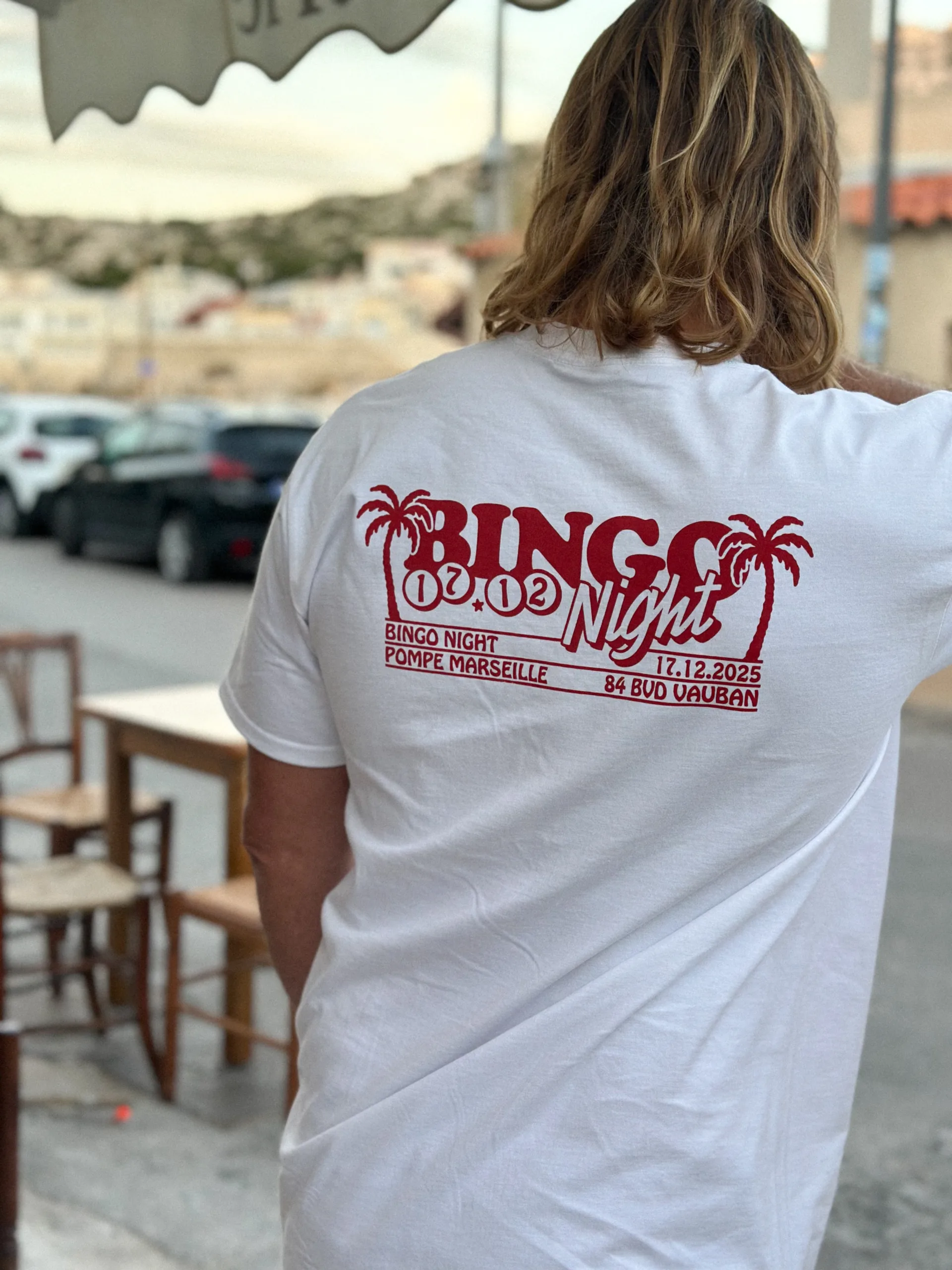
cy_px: 635
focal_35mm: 48
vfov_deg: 39.7
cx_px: 476
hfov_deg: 30.3
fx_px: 1760
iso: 64
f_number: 1.8
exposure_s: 1/170
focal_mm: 6.86
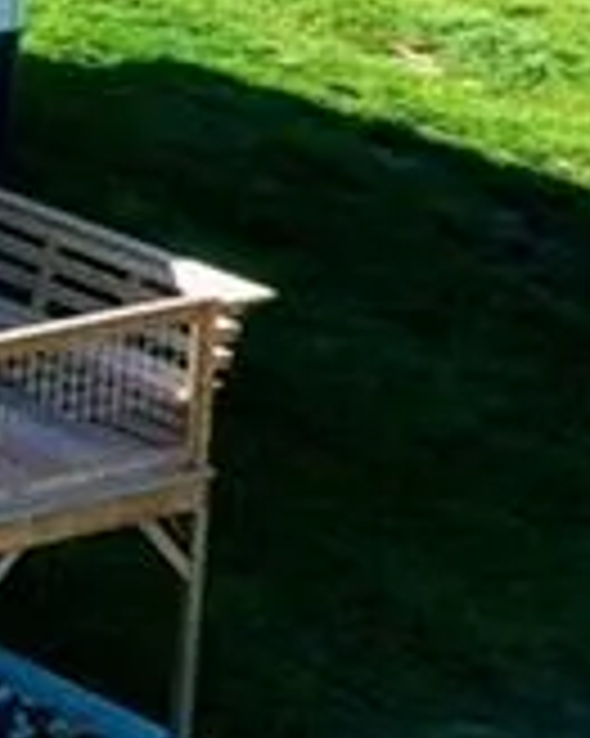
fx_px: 5593
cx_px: -1446
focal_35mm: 256
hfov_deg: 5.5
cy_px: -58
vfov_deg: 7.5
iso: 100
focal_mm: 10.26
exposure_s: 1/400
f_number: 5.6
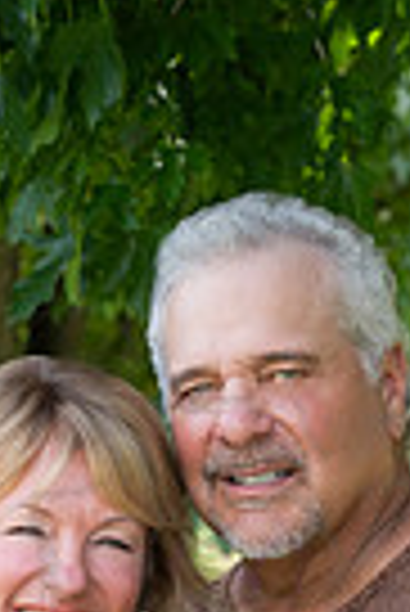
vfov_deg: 7.7
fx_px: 4447
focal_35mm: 261
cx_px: 257
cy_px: 994
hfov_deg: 5.3
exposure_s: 1/250
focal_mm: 79
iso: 800
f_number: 7.1
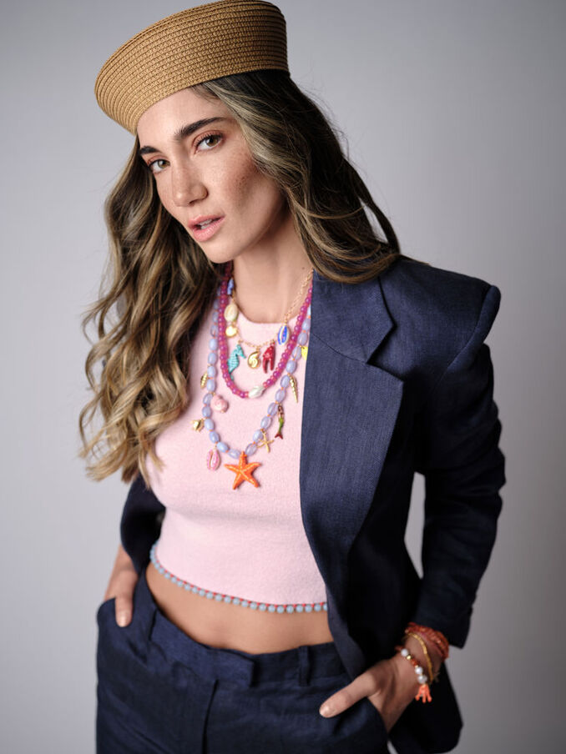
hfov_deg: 29.1
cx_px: 283
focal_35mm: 50
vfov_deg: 38.2
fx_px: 1090
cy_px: 377
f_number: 3.6
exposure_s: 1/125
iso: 100
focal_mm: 63
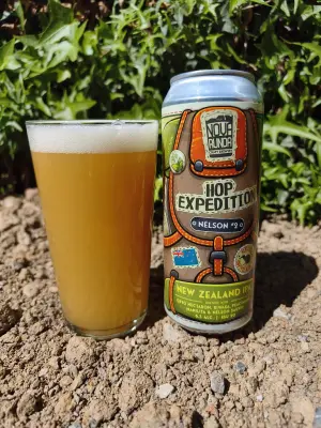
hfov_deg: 58.9
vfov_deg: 73.9
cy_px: 214
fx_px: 284
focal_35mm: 23
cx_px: 160
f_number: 1.7
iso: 50
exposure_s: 1/1502
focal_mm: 6.06
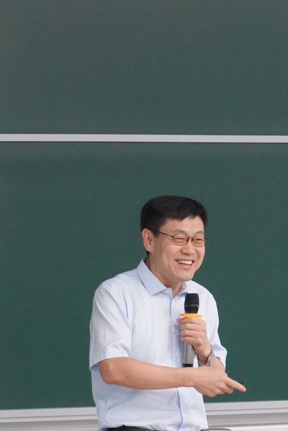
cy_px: 320
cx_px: 129
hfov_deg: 3.7
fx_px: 4427
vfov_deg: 5.6
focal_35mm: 369
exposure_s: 1/160
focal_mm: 132
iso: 8000
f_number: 6.3
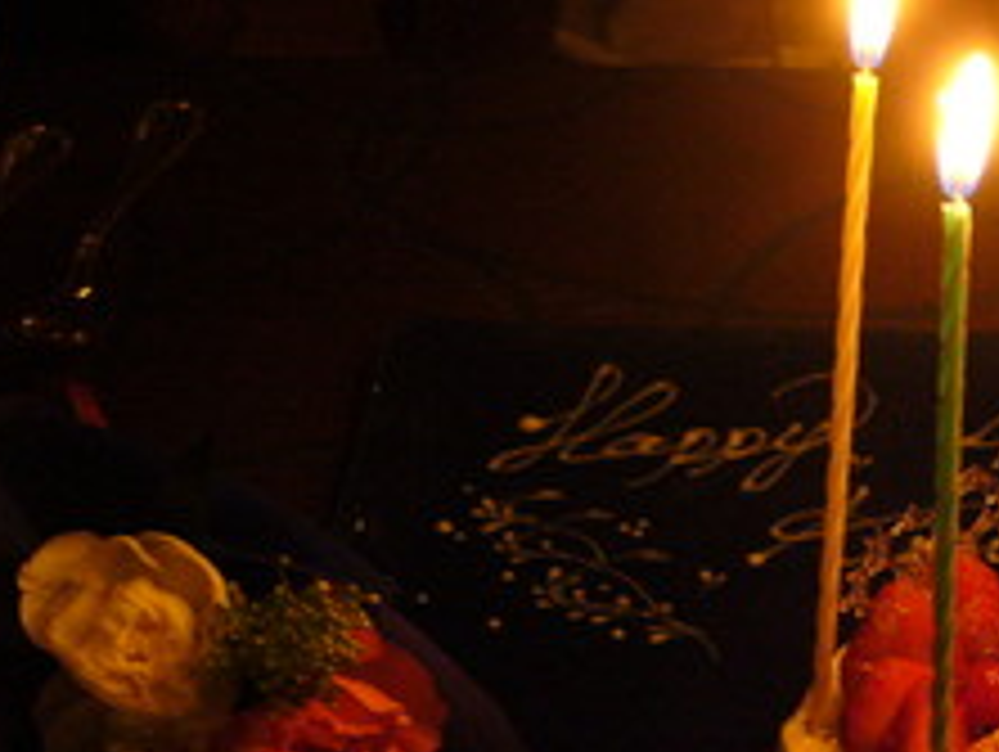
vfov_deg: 20.5
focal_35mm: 71
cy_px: 612
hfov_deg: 26.4
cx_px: 914
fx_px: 2051
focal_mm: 5.8
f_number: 2.8
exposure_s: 1/8
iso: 200
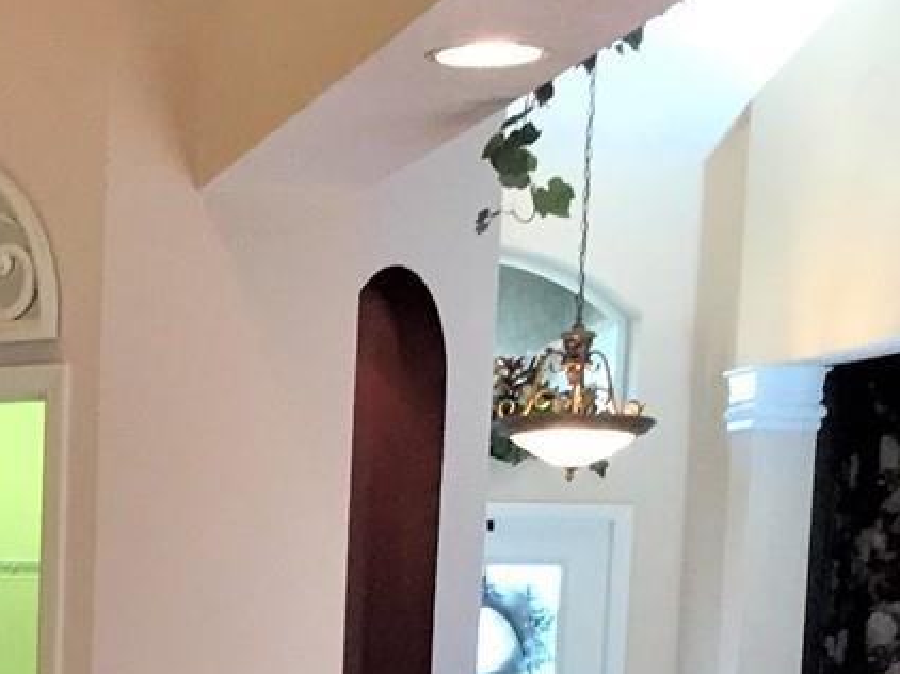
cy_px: 951
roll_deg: -2.2
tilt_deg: -7.3
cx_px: -326
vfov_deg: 12.9
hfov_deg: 16.7
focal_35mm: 110
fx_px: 2858
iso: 50
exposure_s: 1/30
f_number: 2.2
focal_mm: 4.15
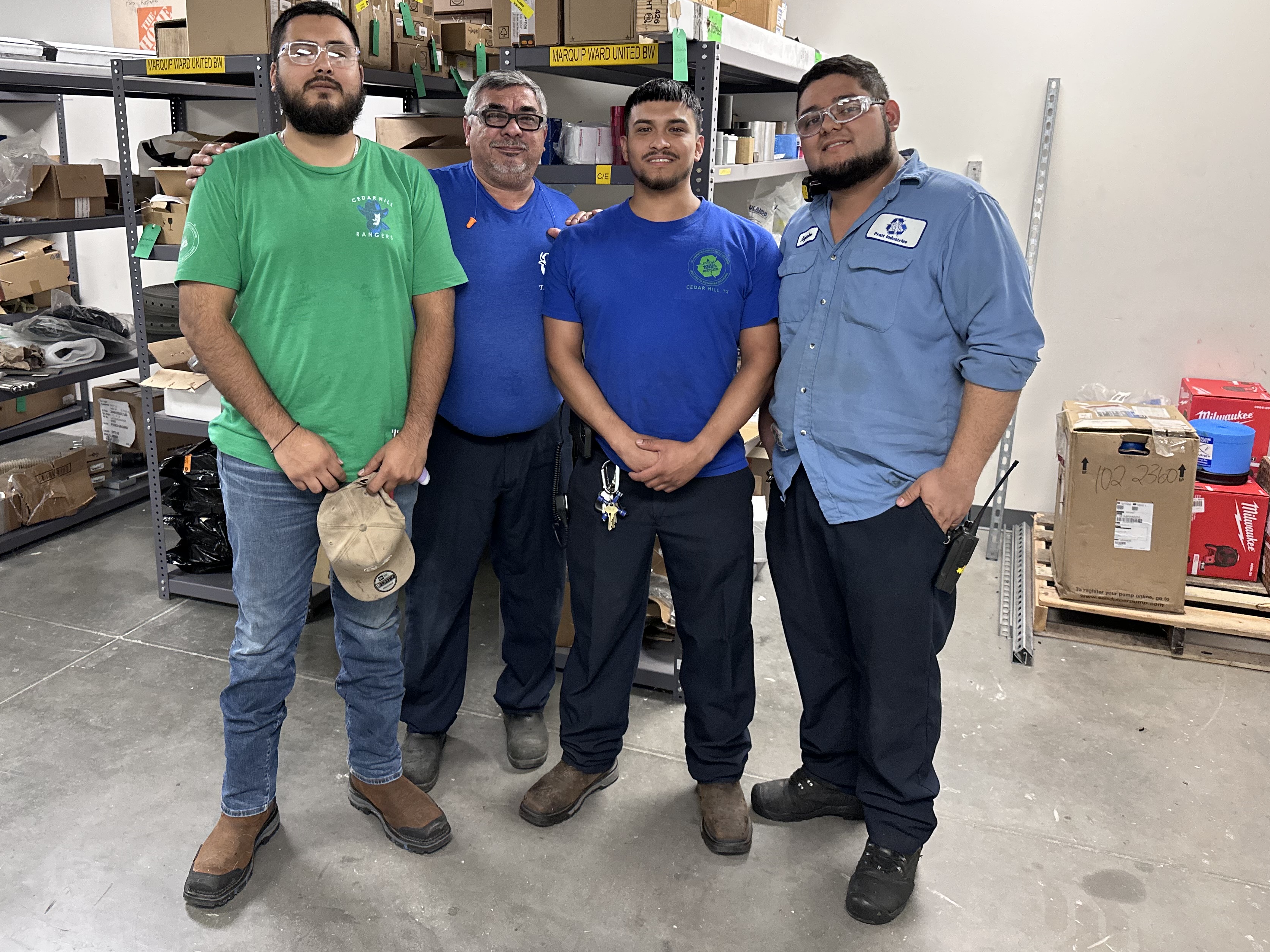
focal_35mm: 29
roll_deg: +0.0
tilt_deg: -11.9
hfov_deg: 61.5
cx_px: 572
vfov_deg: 47.9
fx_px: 1064
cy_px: 378
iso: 320
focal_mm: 6.86
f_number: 1.78
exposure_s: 1/60
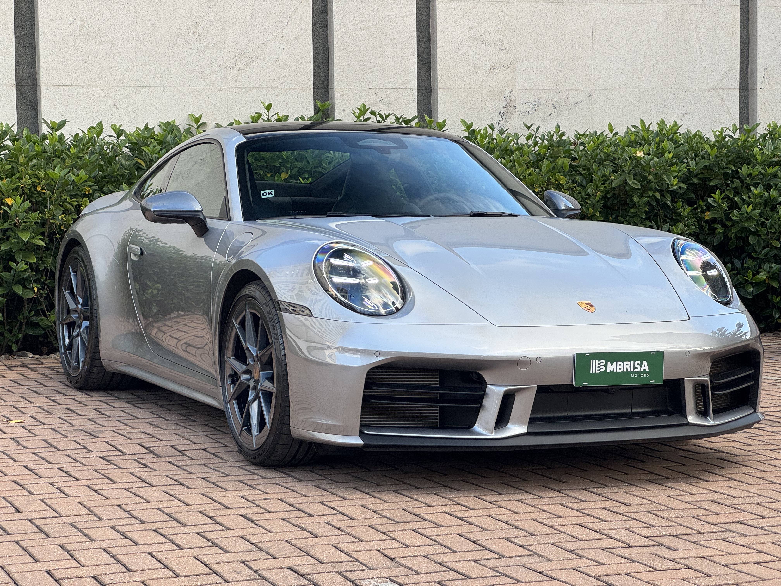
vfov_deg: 19.1
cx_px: 390
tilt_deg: -3.9
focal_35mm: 77
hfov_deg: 25.3
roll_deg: +1.0
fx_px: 1737
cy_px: 293
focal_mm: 9
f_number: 2.8
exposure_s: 1/99
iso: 64
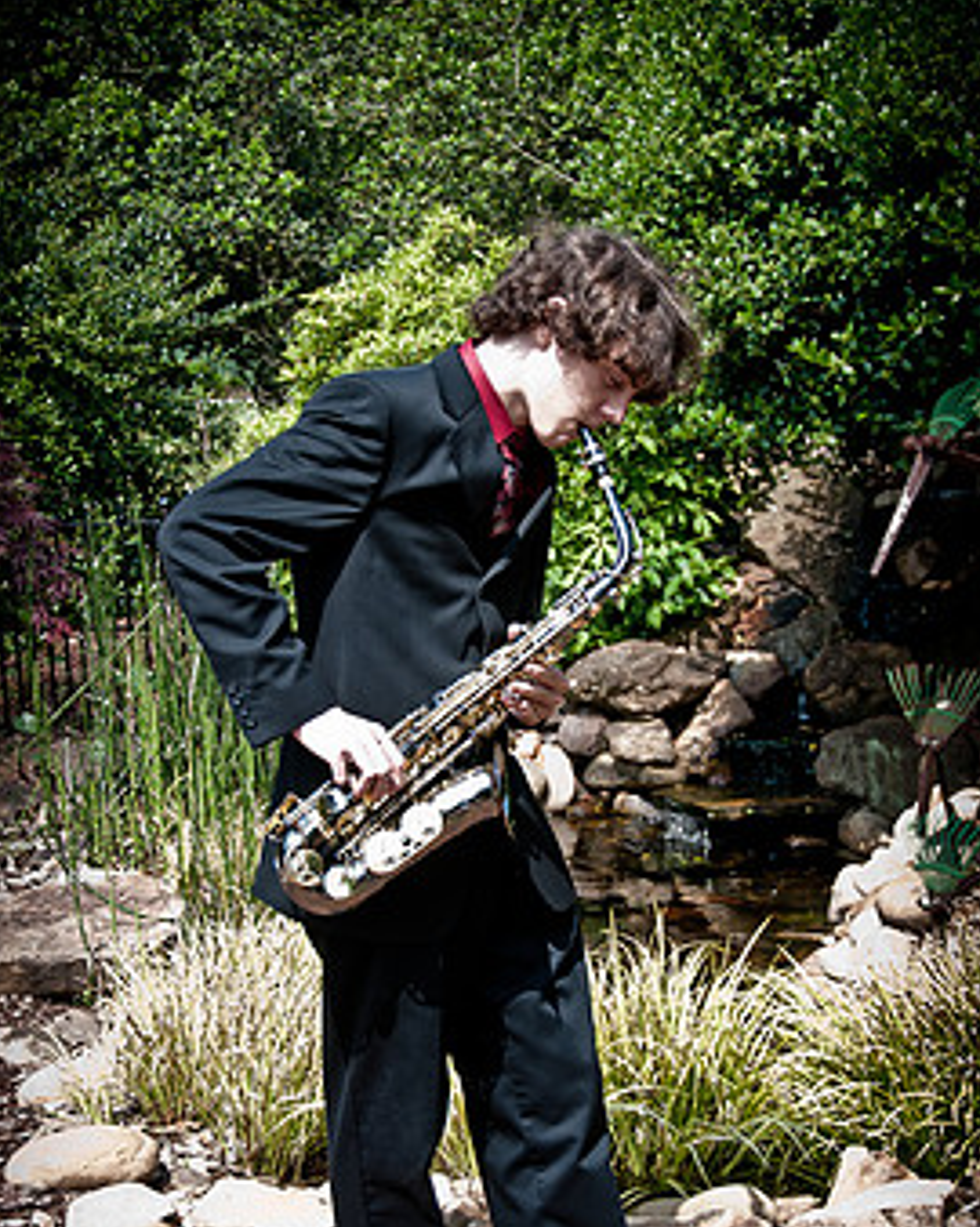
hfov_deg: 23.3
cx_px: 477
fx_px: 2381
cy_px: 719
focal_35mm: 66
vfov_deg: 28.8
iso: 200
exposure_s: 1/250
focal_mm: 35
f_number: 4.2
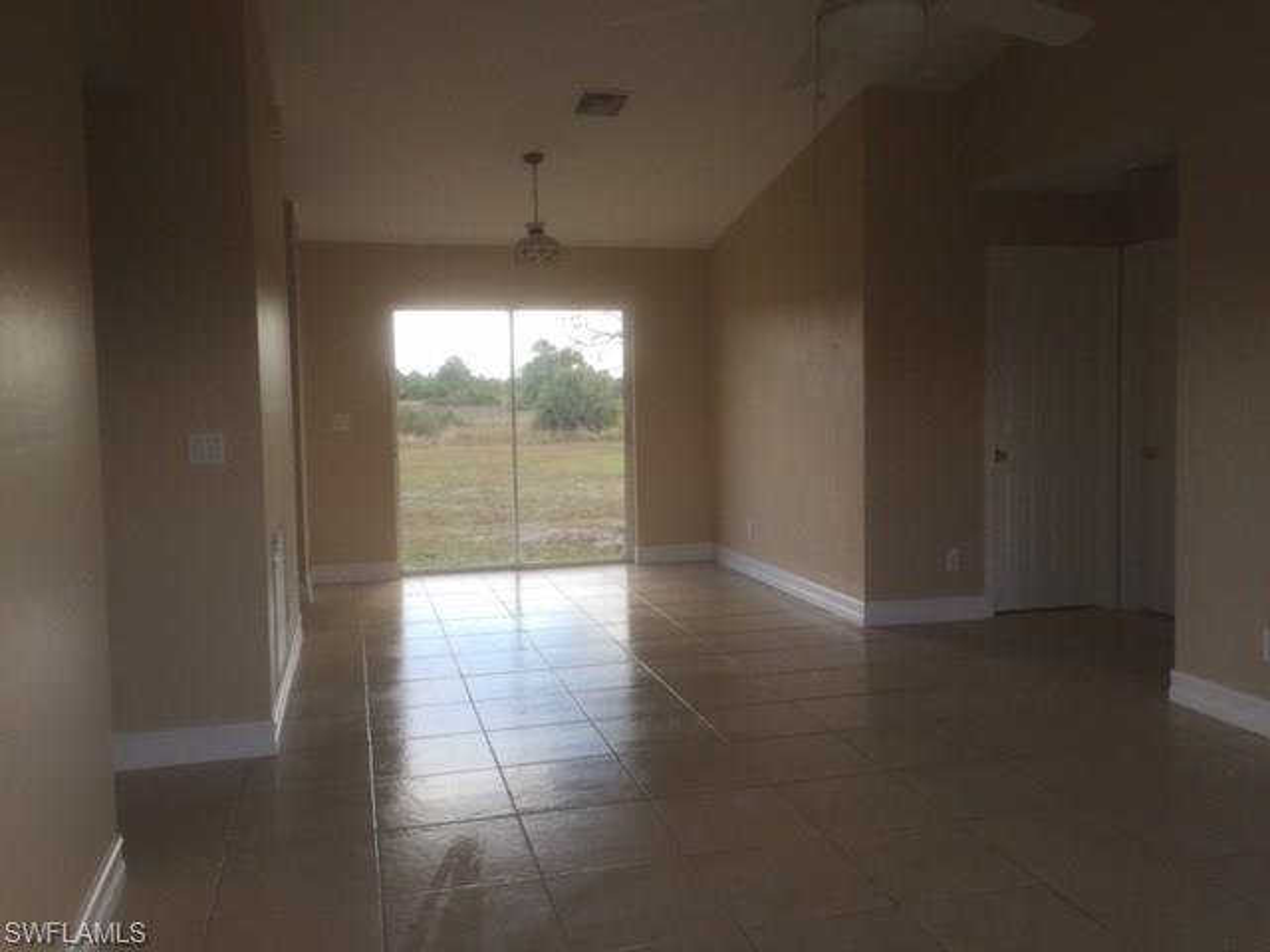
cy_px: 476
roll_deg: +0.3
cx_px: 635
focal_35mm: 29
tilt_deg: -4.3
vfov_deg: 48.2
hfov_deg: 61.7
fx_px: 1064
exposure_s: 1/255
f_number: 2.2
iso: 32
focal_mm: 4.15
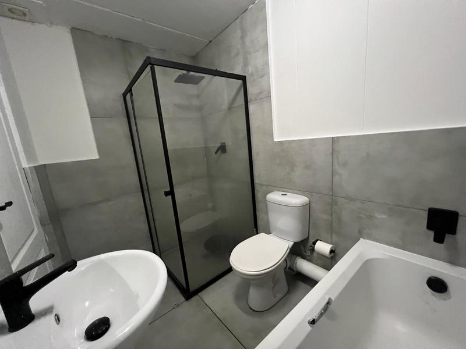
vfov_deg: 89.9
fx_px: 175
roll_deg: +4.2
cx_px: 233
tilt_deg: -10.3
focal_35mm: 13
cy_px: 174
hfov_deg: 106.2
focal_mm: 1.57
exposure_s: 1/50
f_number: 1.8
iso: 1000
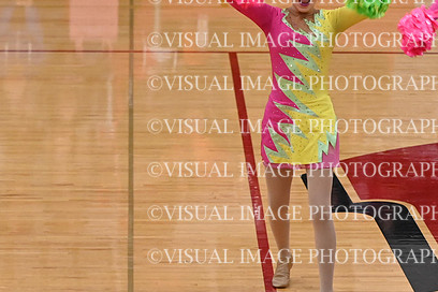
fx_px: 3492
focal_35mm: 287
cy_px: 105
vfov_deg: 4.8
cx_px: 303
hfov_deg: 7.2
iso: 6400
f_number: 4
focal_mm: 135
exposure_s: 1/400
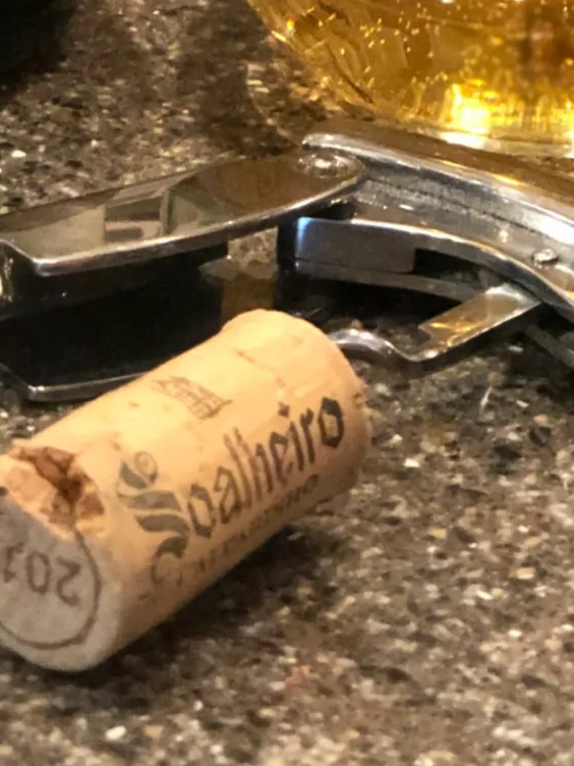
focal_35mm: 194
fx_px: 4289
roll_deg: -2.8
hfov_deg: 7.7
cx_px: 189
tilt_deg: -19.7
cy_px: -293
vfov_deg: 10.0
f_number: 2.8
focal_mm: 6.6
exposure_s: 1/30
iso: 500
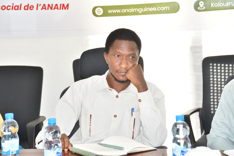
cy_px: 78
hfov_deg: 19.5
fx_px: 682
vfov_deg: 13.0
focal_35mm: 105
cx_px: 117
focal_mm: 70
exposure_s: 1/250
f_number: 5.3
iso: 1250
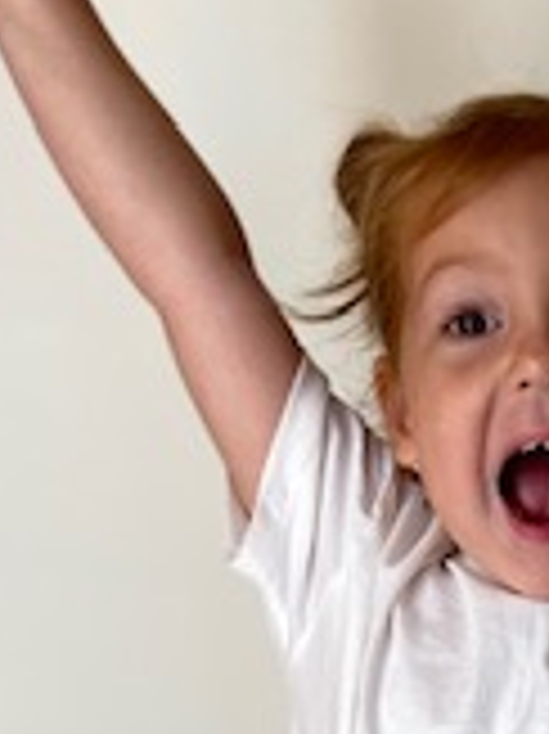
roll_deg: +1.6
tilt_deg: -2.2
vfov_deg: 17.7
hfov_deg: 13.9
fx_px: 2160
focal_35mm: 102
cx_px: 724
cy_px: 1036
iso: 32
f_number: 1.8
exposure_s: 1/120
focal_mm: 4.25
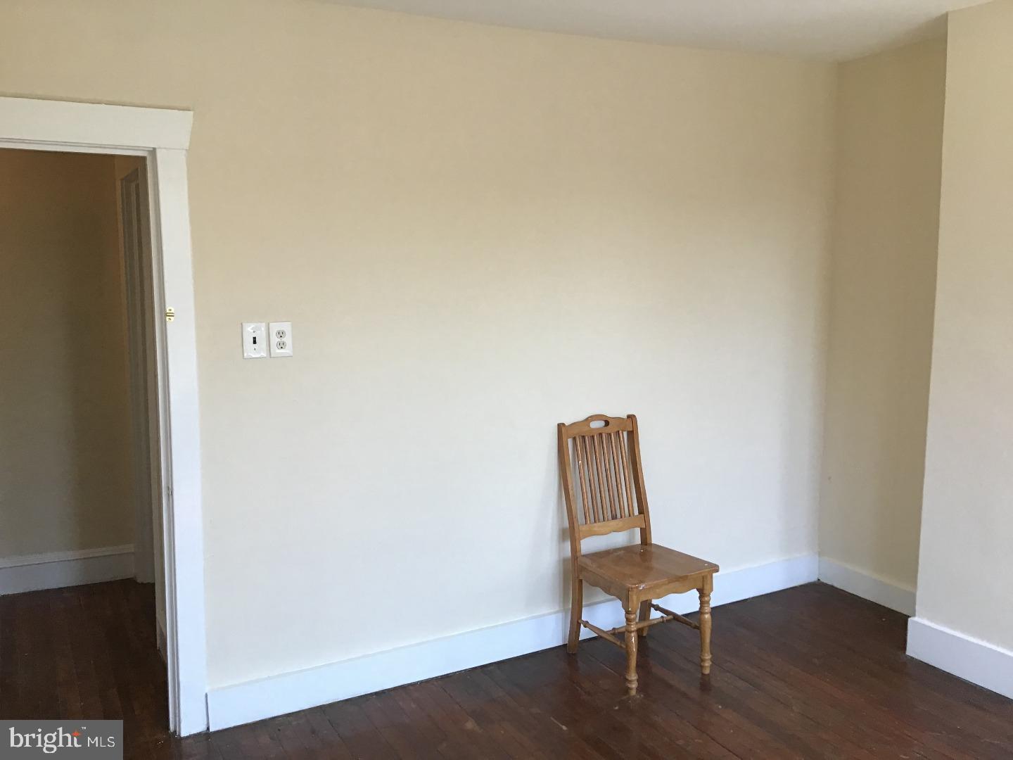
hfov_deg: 58.4
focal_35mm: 31
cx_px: 506
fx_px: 907
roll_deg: -0.6
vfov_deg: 45.4
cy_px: 380
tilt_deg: -4.9
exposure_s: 1/40
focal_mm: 3.3
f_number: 2.4
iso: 32
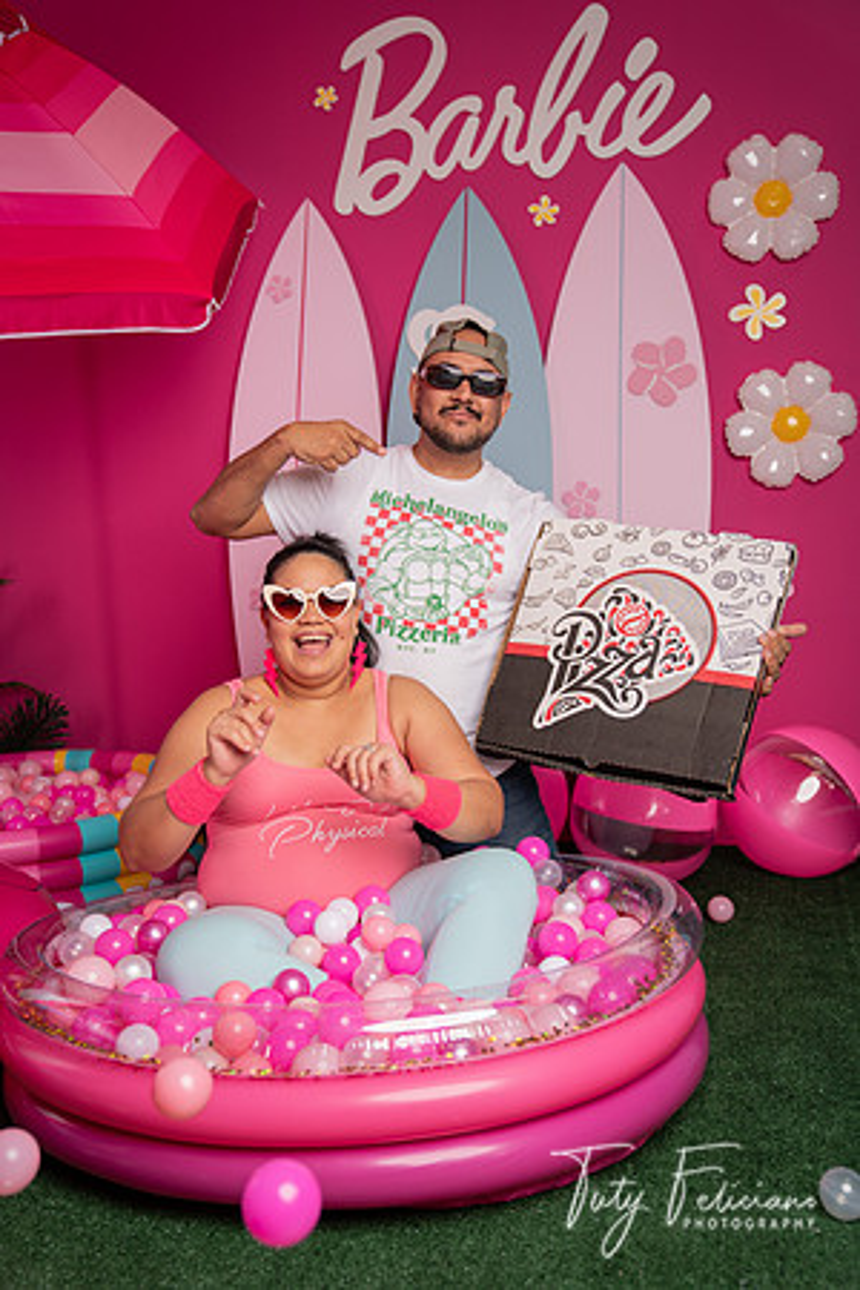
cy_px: 645
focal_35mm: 34
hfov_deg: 38.9
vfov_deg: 55.8
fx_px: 1218
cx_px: 430
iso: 50
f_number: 3.2
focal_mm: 34
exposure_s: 1/60
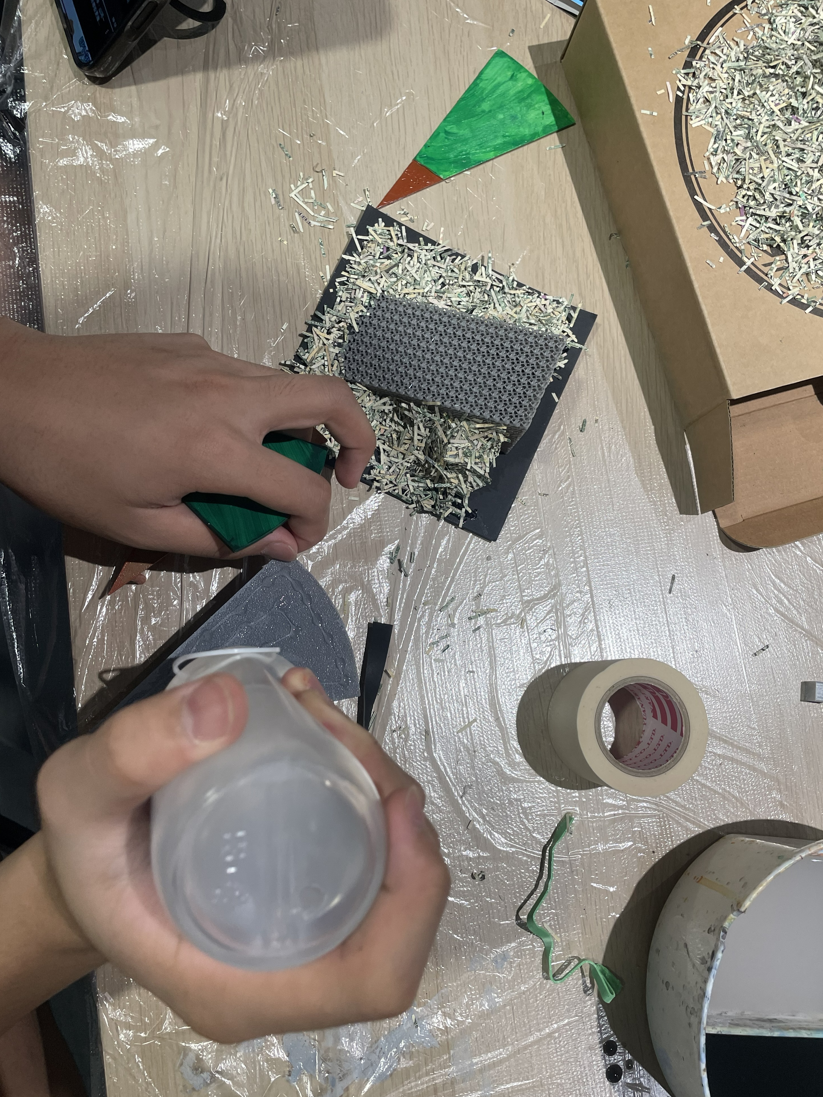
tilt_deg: -78.5
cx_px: 416
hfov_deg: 51.4
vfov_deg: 65.3
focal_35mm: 27
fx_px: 856
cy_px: 535
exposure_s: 1/60
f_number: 1.6
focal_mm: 4.2
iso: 64
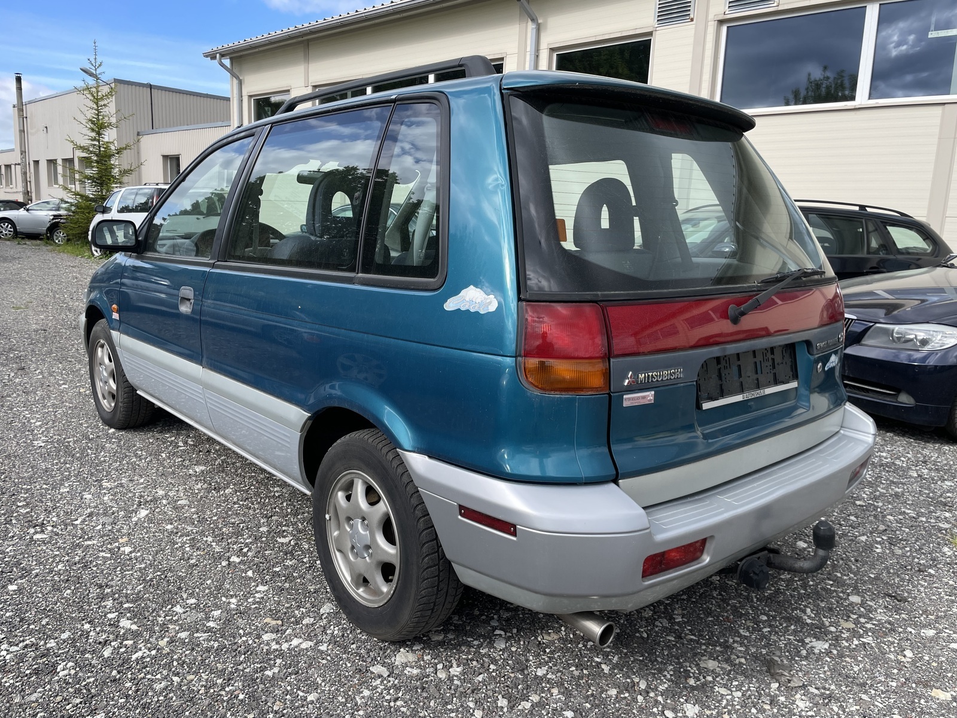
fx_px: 719
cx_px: 478
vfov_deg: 53.1
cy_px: 359
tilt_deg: -10.8
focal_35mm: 26
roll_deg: -2.3
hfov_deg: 67.3
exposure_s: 1/1473
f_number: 1.6
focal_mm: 4.2
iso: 32
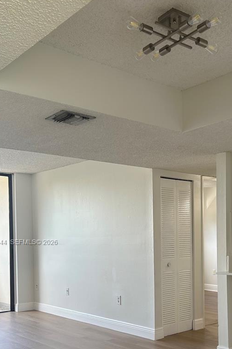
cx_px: 179
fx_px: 416
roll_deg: -0.8
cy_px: 243
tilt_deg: -1.6
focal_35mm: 43
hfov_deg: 30.5
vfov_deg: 44.5
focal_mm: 5.7
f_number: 1.5
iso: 40
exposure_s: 1/121
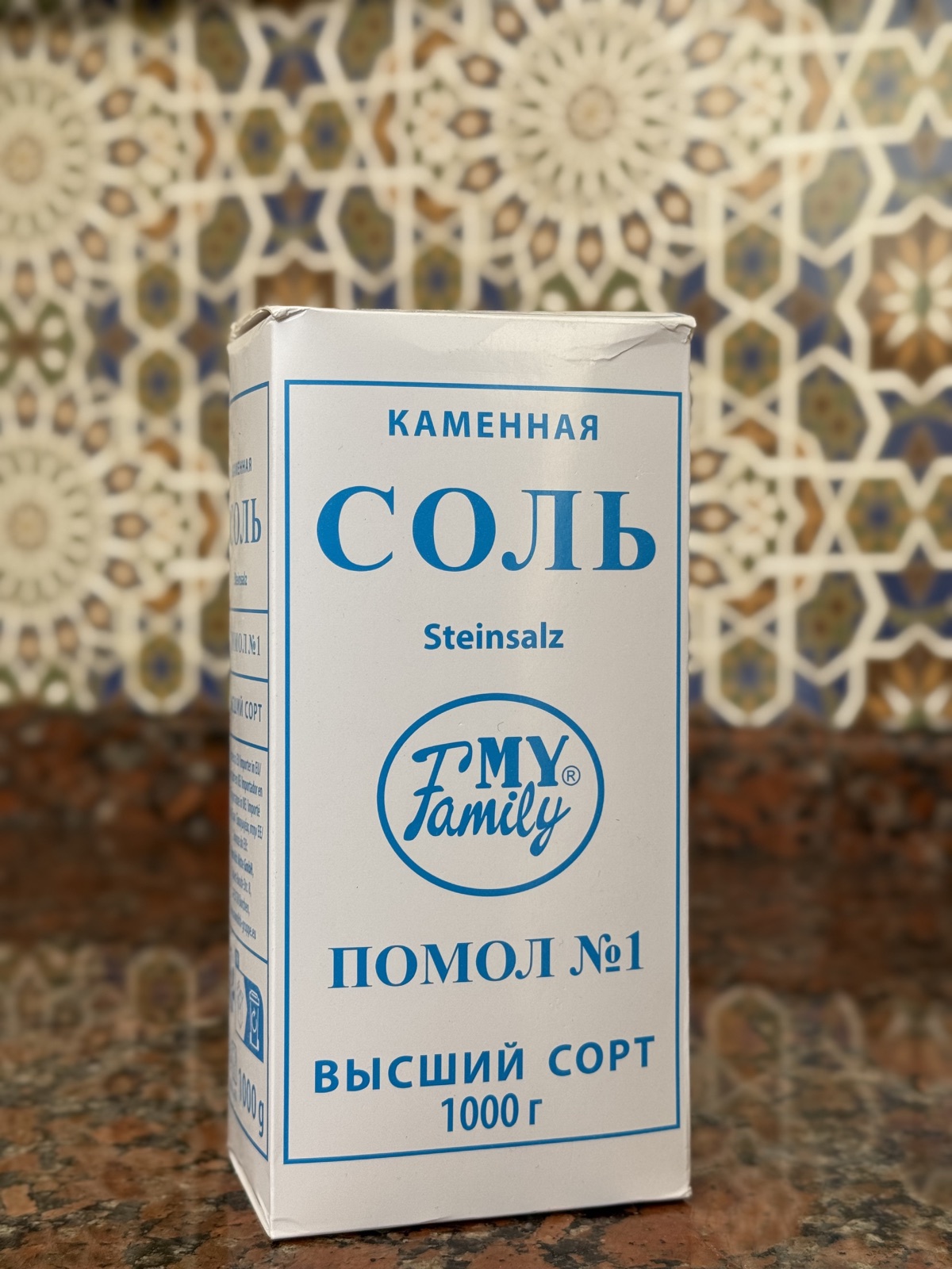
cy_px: 634
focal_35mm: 48
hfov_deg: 30.3
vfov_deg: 39.7
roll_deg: +0.0
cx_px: 476
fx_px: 1760
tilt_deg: -1.0
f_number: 1.78
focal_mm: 6.76
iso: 64
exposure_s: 1/358
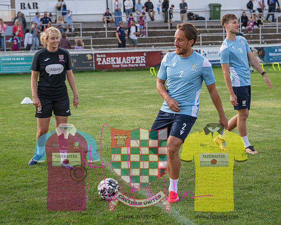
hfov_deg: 22.7
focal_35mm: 84
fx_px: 699
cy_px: 113
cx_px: 142
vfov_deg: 18.3
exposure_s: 1/100
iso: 125
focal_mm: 66
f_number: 5
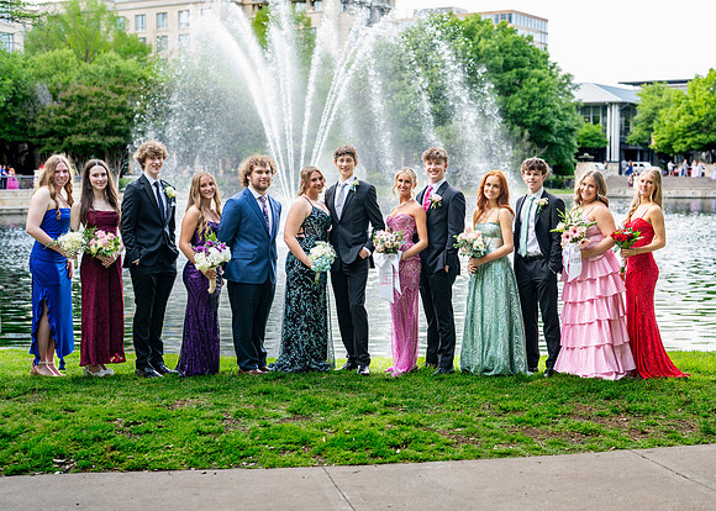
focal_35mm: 57
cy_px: 267
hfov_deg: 34.3
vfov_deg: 24.9
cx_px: 391
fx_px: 1159
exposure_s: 1/400
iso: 400
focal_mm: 50
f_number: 2.5
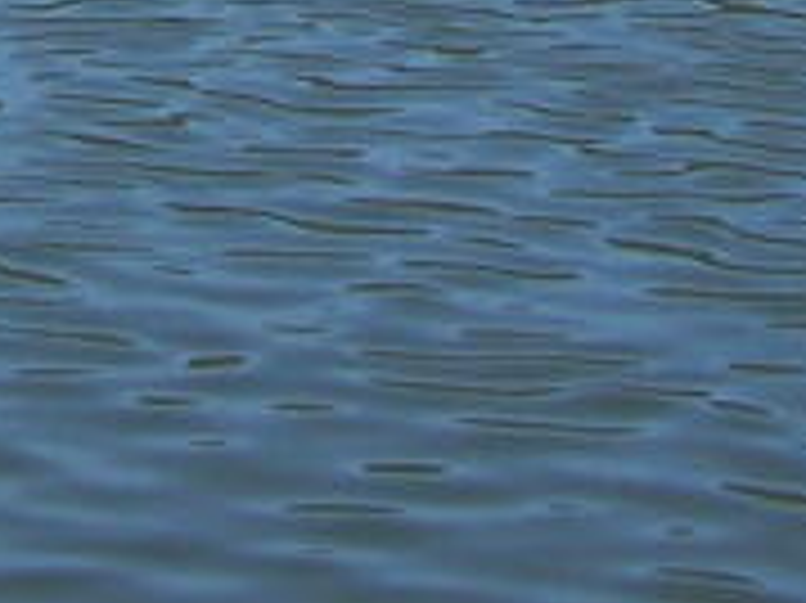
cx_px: 261
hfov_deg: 9.1
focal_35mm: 217
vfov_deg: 6.4
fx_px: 5049
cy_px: -1089
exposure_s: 1/800
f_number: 4
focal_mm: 6.3
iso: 80
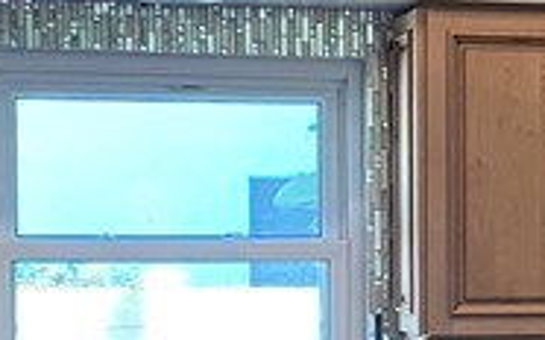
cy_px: 340
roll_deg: -0.3
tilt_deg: -3.3
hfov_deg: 13.4
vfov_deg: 8.6
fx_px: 2256
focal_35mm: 152
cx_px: 636
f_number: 1.8
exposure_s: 1/61
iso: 125
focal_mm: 4.25
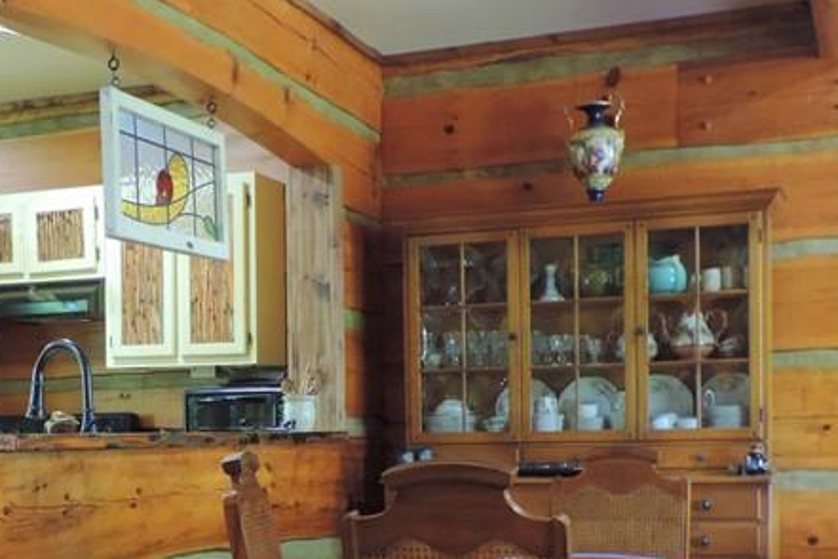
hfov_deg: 34.1
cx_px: 260
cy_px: 485
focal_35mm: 58
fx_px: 1350
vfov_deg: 22.9
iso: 450
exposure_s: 1/8
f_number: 3
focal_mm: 4.3
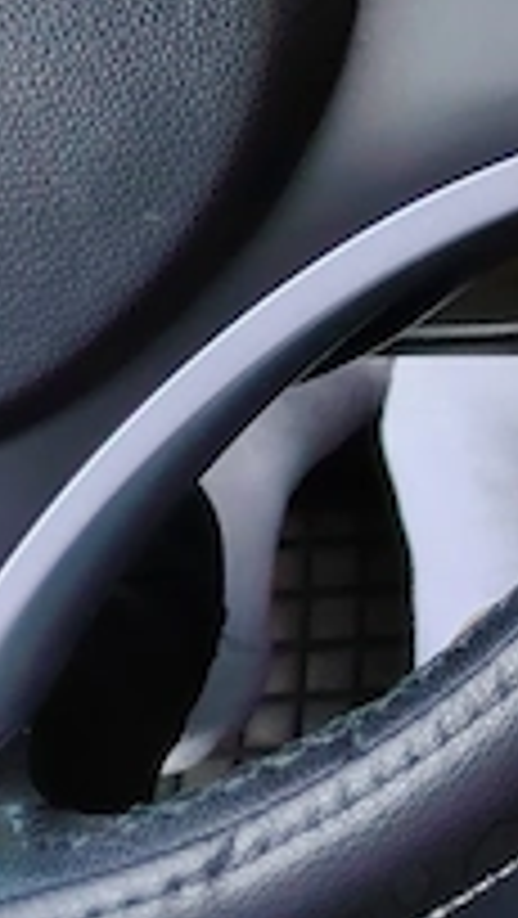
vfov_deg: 16.2
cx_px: 2054
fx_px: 3120
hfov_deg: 7.1
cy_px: -108
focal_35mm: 128
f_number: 1.75
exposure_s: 1/50
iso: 219
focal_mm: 5.25
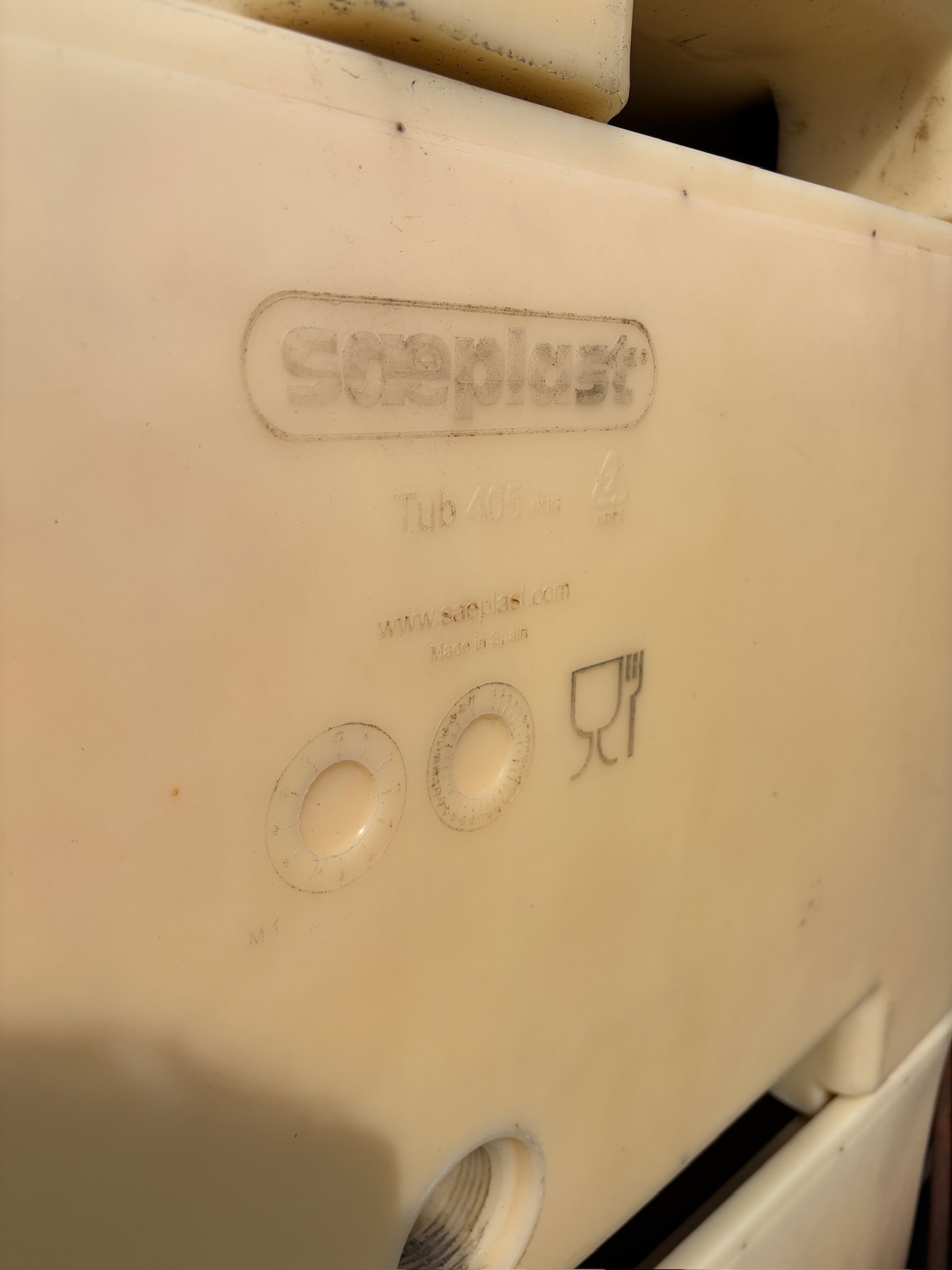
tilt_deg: -12.8
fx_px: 953
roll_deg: -0.2
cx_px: 476
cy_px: 635
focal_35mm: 26
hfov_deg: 53.1
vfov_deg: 67.3
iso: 50
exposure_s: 1/3311
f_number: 1.6
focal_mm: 5.96
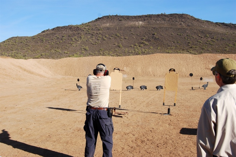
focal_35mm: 39
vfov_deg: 34.3
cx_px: 118
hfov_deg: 49.5
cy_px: 78
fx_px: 256
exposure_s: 1/250
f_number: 8
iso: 100
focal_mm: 26
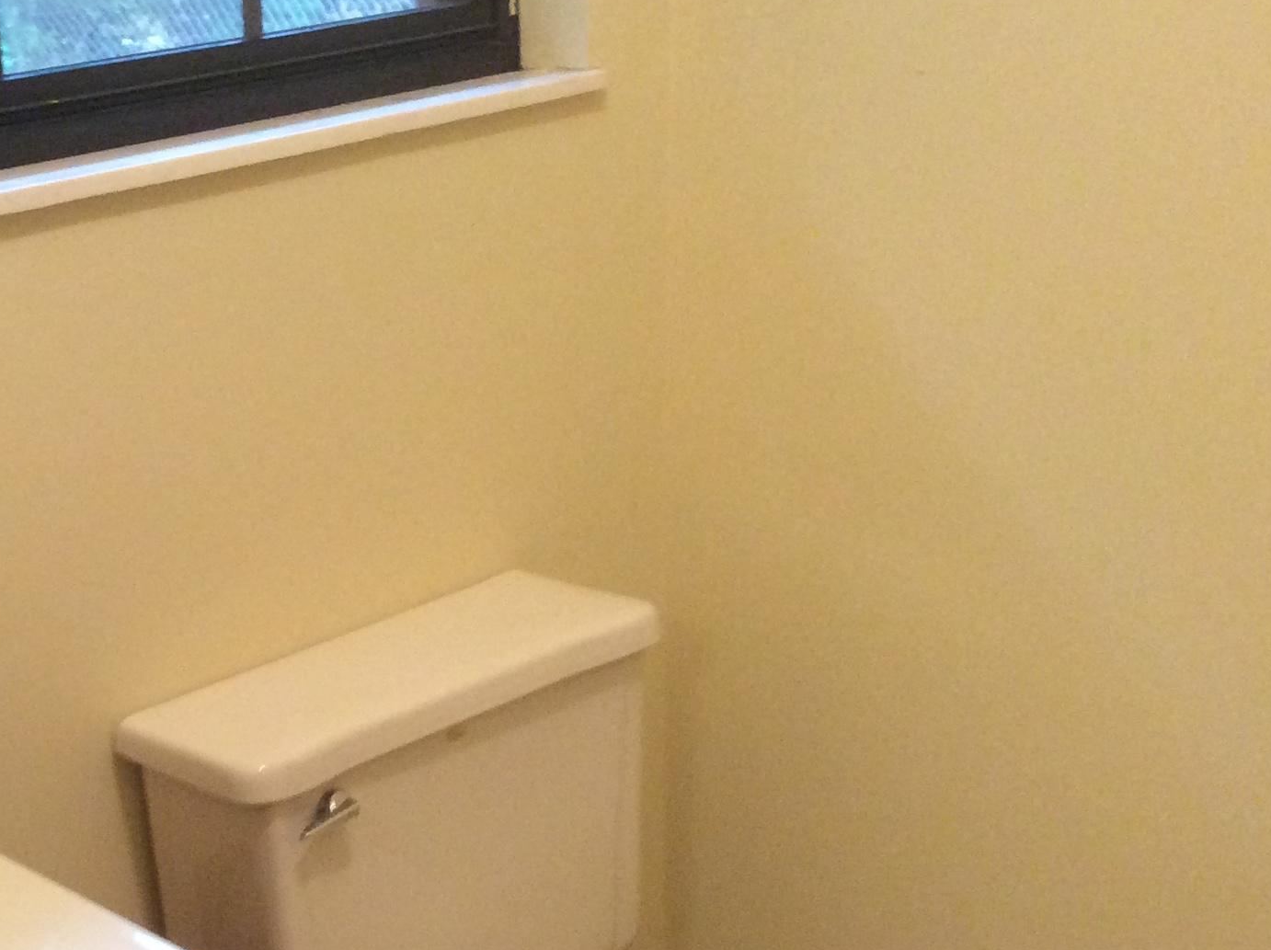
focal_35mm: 60
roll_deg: +6.1
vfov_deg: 24.1
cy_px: 716
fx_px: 2200
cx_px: 162
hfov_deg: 31.0
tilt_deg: -23.5
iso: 200
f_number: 2.4
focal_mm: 3.3
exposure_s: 1/24
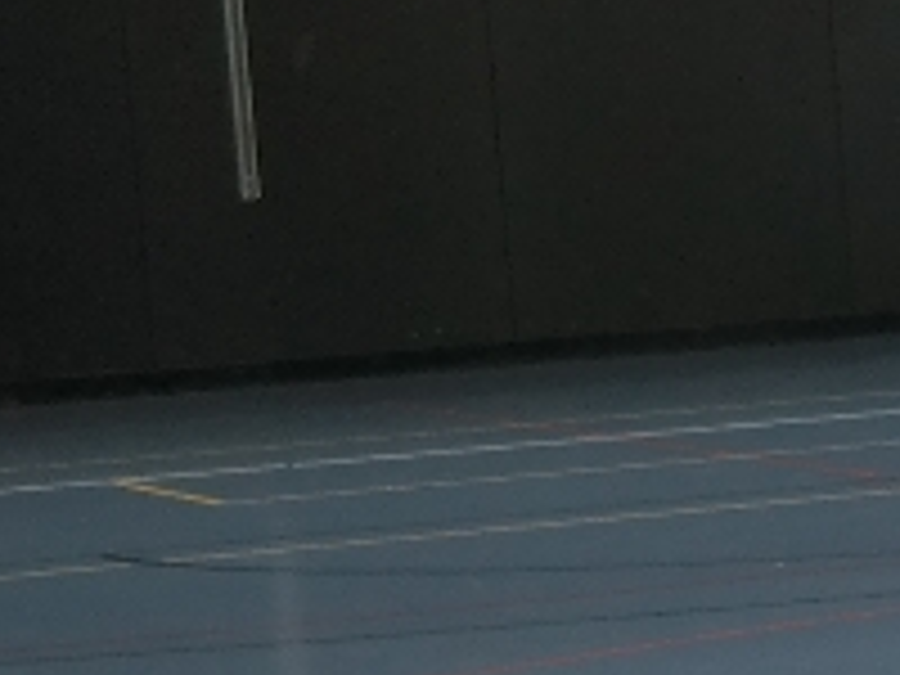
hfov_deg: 6.9
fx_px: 6604
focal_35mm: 254
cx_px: 2808
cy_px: 716
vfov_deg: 5.8
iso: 200
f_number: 4
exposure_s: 1/50
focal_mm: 22
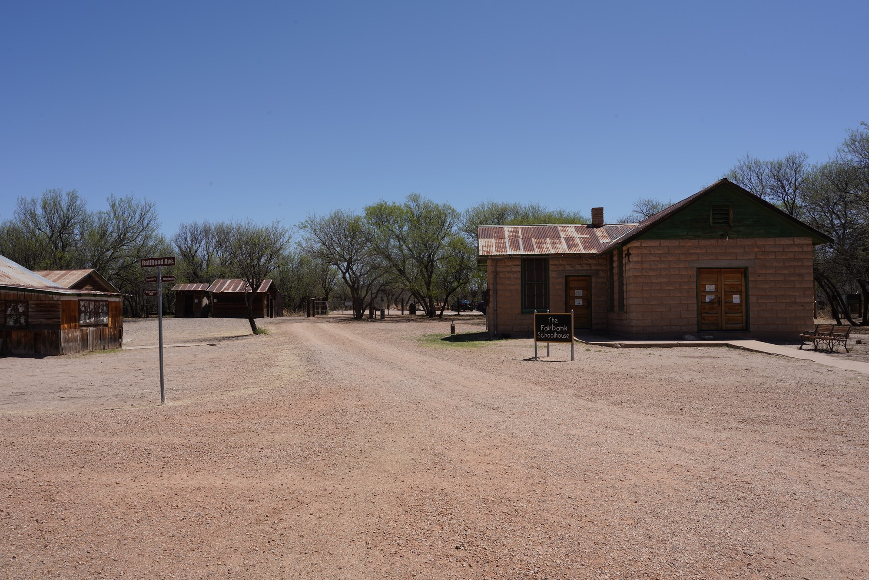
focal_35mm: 28
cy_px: 290
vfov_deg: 46.4
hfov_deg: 65.5
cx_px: 434
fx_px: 676
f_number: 18
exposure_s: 1/100
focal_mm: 28
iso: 100
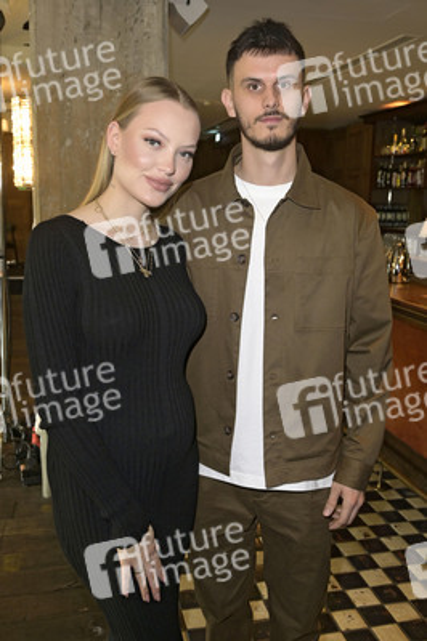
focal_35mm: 32
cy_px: 320
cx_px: 214
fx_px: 570
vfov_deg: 58.8
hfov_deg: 41.0
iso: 2500
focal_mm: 32
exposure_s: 1/80
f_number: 5
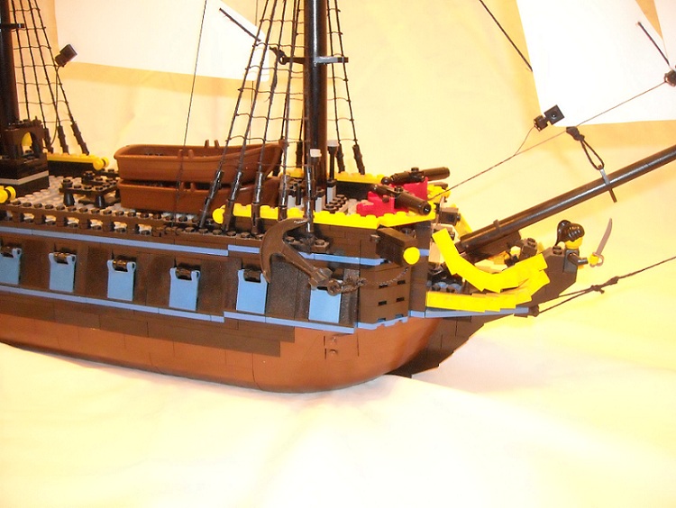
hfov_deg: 52.6
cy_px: 254
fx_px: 684
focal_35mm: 35
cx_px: 338
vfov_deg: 40.8
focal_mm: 5.7
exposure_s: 1/8
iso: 590
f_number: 2.8
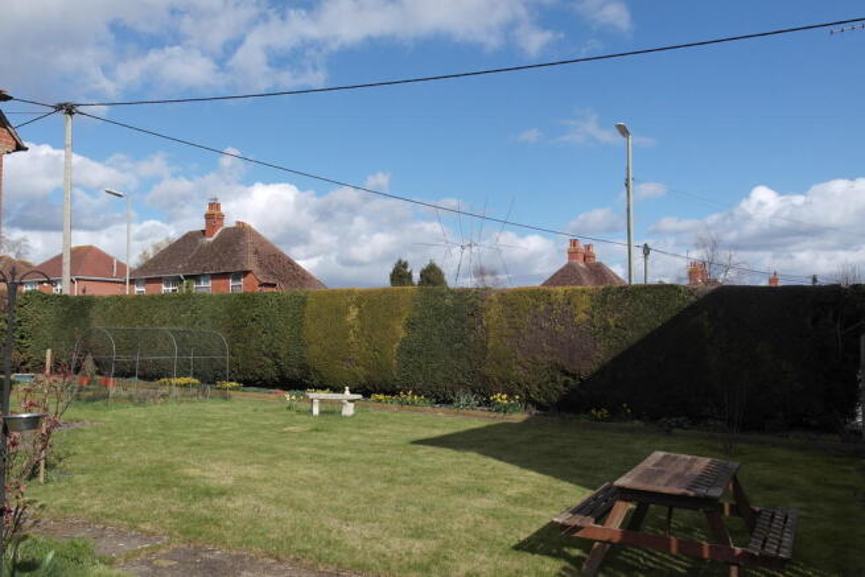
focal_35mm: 30
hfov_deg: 61.9
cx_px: 432
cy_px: 288
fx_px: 721
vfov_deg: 43.6
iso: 100
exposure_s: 1/180
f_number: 7.1
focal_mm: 20
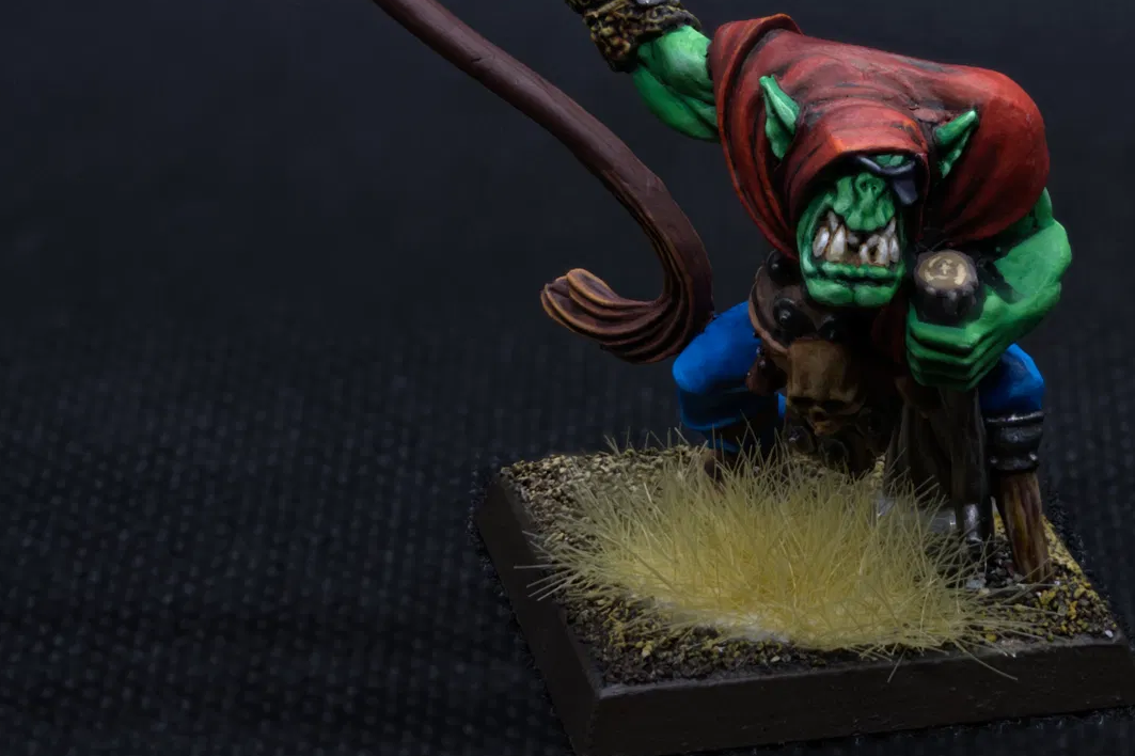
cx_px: 808
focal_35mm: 175
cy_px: 227
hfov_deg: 11.7
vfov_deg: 7.8
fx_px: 5515
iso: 64
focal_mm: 93
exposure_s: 1/30
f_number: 5.6
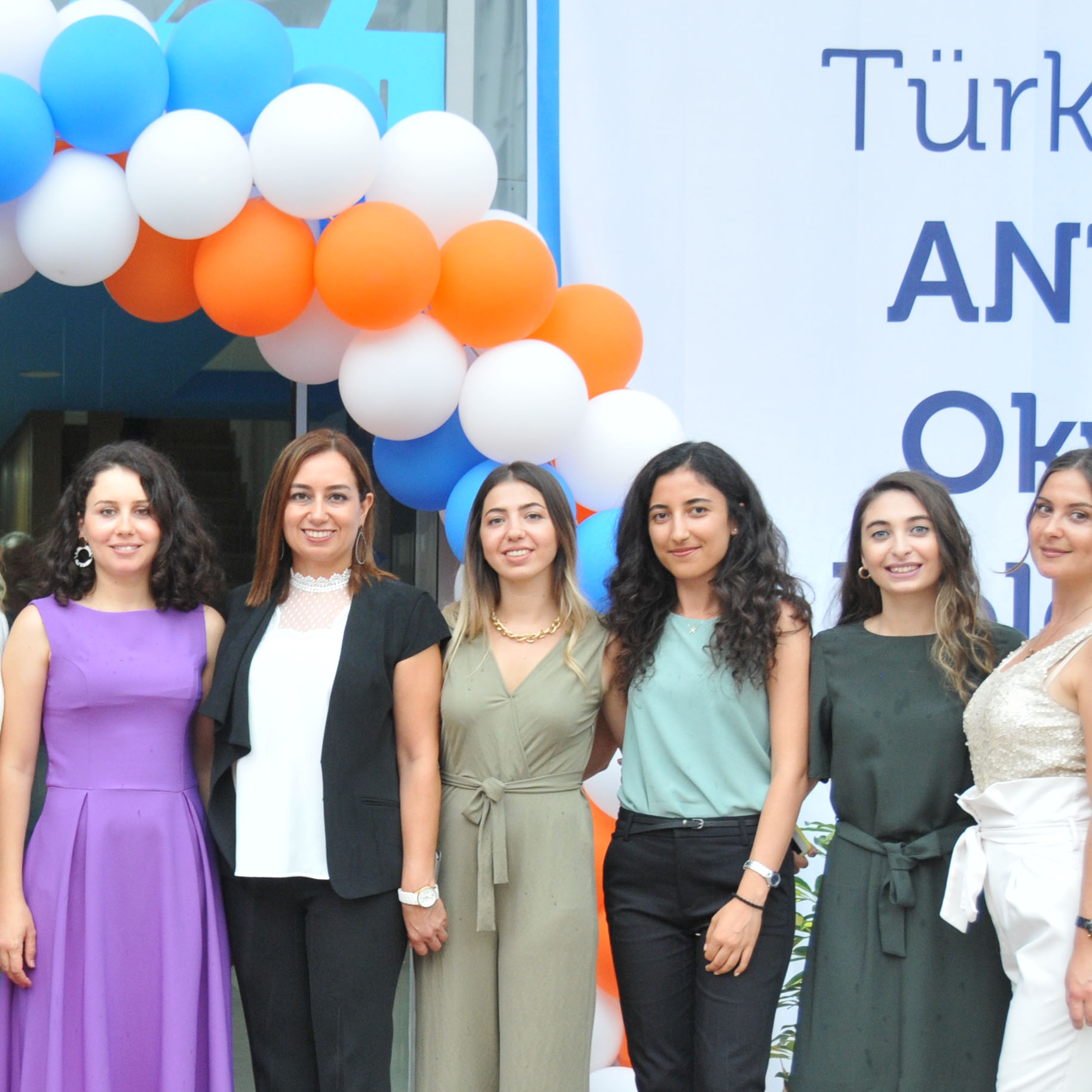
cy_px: 704
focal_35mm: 79
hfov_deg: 21.4
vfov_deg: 21.9
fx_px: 2819
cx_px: 87
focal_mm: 27
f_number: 4.5
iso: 500
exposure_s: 1/80
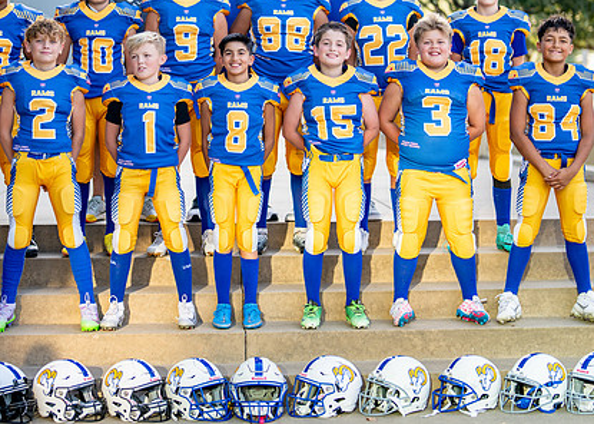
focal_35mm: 89
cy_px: 91
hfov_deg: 22.4
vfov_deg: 16.0
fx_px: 1501
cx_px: 296
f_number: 1.2
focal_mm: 50
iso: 200
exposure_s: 1/1600
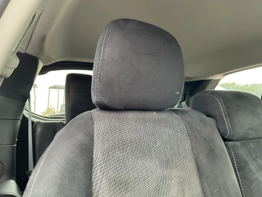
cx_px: 131
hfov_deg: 63.4
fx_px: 212
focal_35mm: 28
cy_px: 98
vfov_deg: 49.7
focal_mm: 3
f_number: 1.8
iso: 100
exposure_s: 1/60
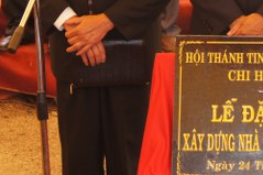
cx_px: 223
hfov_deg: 14.8
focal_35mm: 138
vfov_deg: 9.8
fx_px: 1007
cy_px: -18
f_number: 5.6
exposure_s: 1/40
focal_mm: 40
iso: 200
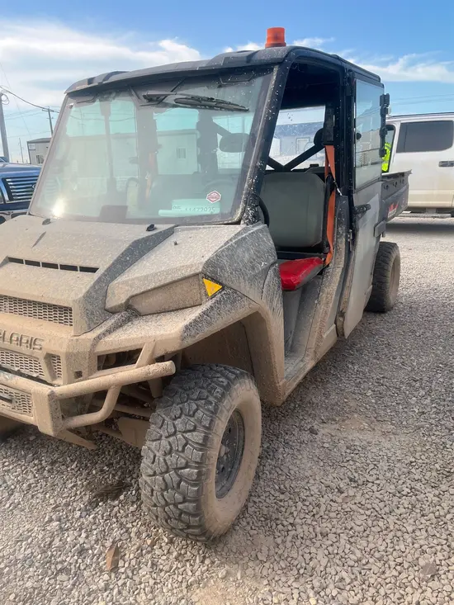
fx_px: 455
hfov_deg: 53.1
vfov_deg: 67.3
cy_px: 302
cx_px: 227
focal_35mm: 26
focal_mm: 5.1
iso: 50
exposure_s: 1/878
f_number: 1.6
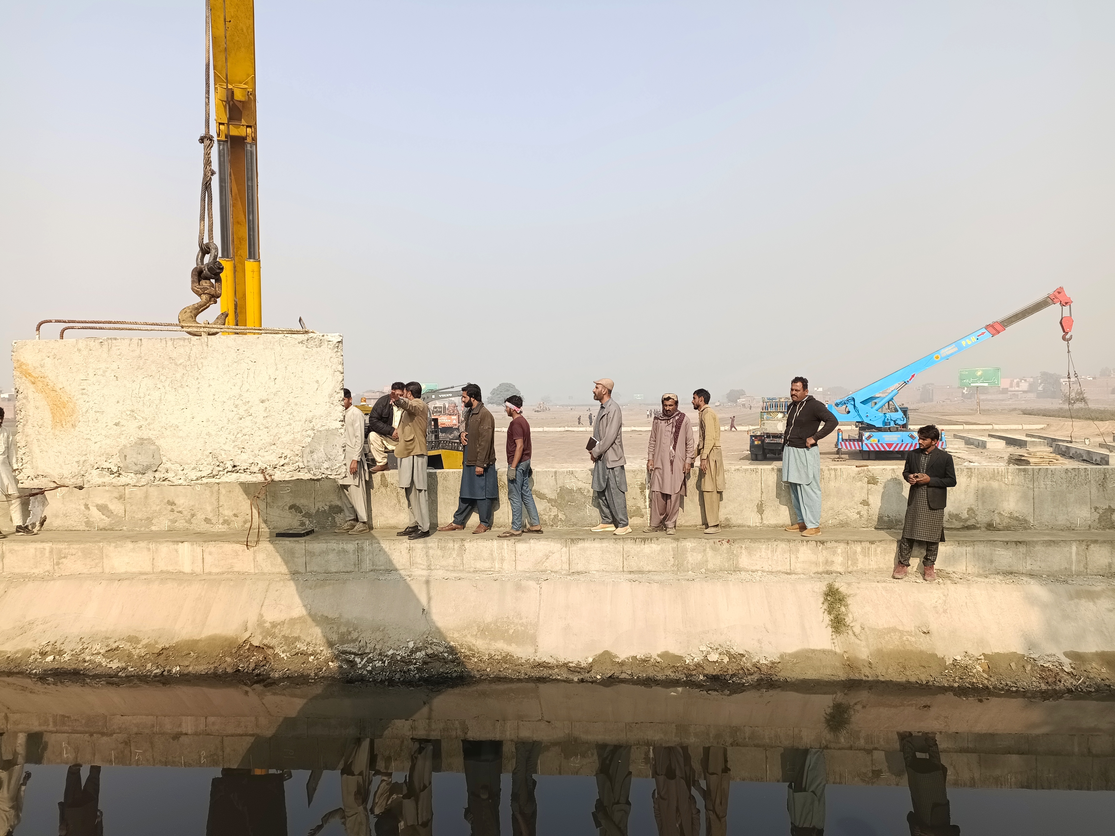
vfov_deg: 54.9
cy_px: 418
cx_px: 558
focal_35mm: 25
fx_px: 805
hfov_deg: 69.4
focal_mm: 4.74
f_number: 1.79
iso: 100
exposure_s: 1/270
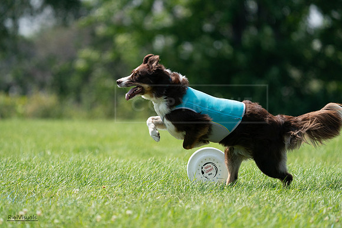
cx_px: 171
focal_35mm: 388
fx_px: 3687
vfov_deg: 3.5
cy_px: 114
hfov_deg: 5.3
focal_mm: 388
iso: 1600
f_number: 6.3
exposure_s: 1/4000
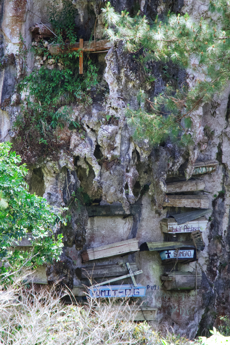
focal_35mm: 314
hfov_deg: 4.4
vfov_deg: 6.6
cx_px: 115
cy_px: 172
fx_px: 3004
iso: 640
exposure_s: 1/125
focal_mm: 209
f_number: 6.3
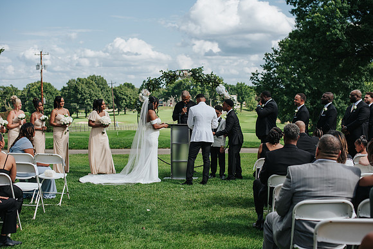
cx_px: 186
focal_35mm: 51
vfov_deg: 26.3
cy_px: 124
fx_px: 534
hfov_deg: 38.5
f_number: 3.2
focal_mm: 50
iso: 100
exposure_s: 1/1600
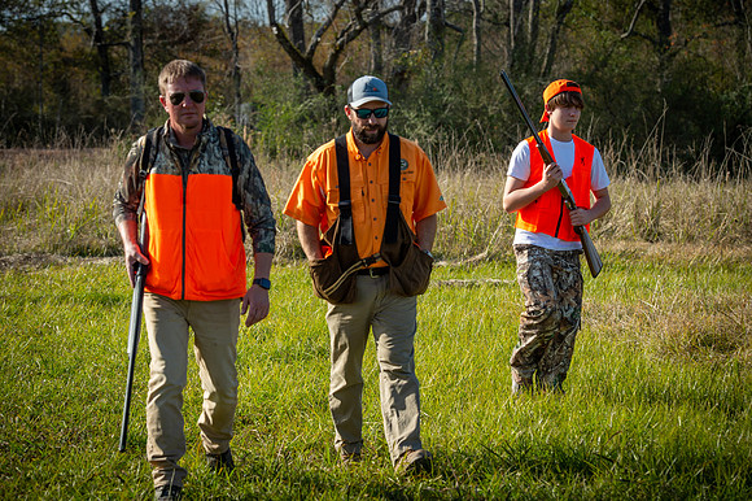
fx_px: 2129
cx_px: 376
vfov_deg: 13.4
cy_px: 250
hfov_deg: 20.0
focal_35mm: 102
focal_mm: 102
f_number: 5.6
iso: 100
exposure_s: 1/320
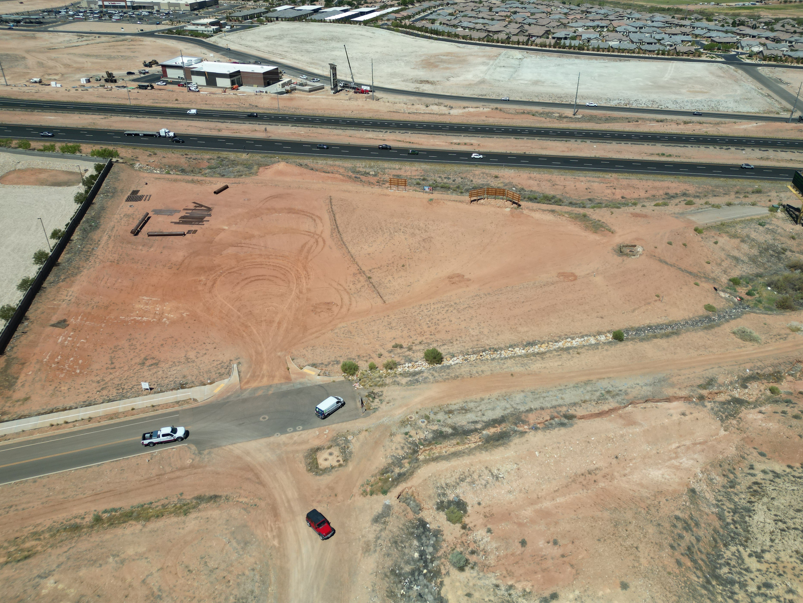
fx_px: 603
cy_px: 279
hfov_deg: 67.3
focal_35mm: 26
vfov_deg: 53.0
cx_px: 418
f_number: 1.7
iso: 100
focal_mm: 6.72
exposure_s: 1/4000
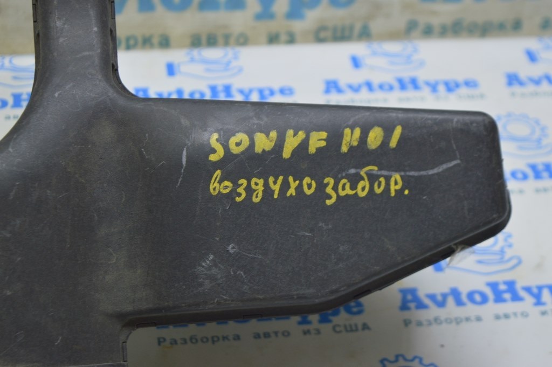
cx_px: 276
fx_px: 1195
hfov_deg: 26.0
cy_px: 184
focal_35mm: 78
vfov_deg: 17.5
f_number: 5.6
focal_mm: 52
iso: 400
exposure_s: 1/20
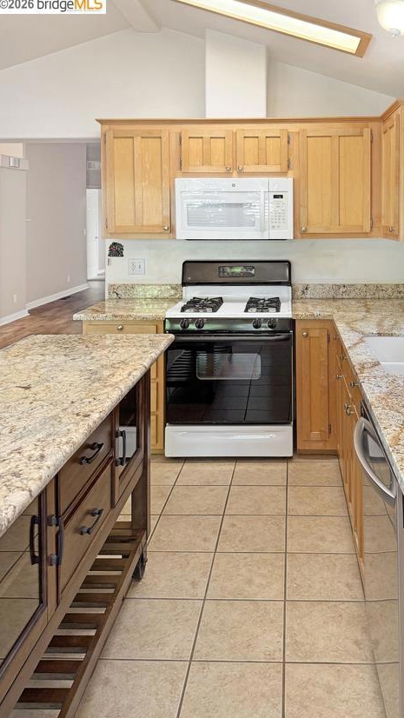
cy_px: 357
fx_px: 514
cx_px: 274
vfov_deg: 69.8
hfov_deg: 42.3
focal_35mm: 27
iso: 200
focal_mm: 6.76
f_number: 1.78
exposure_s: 1/120
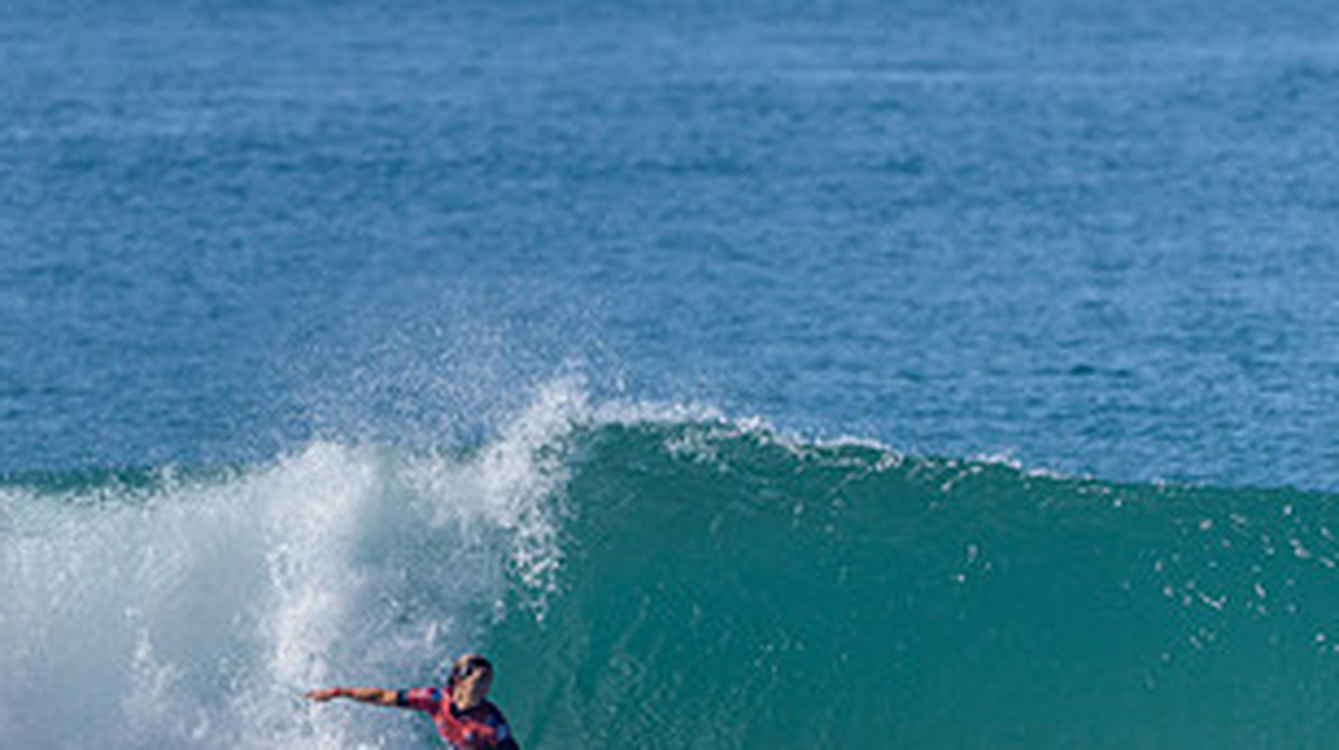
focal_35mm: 991
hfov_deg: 2.2
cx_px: 475
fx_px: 35152
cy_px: 800
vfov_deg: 1.2
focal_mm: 500
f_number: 5.6
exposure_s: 1/2000
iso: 140
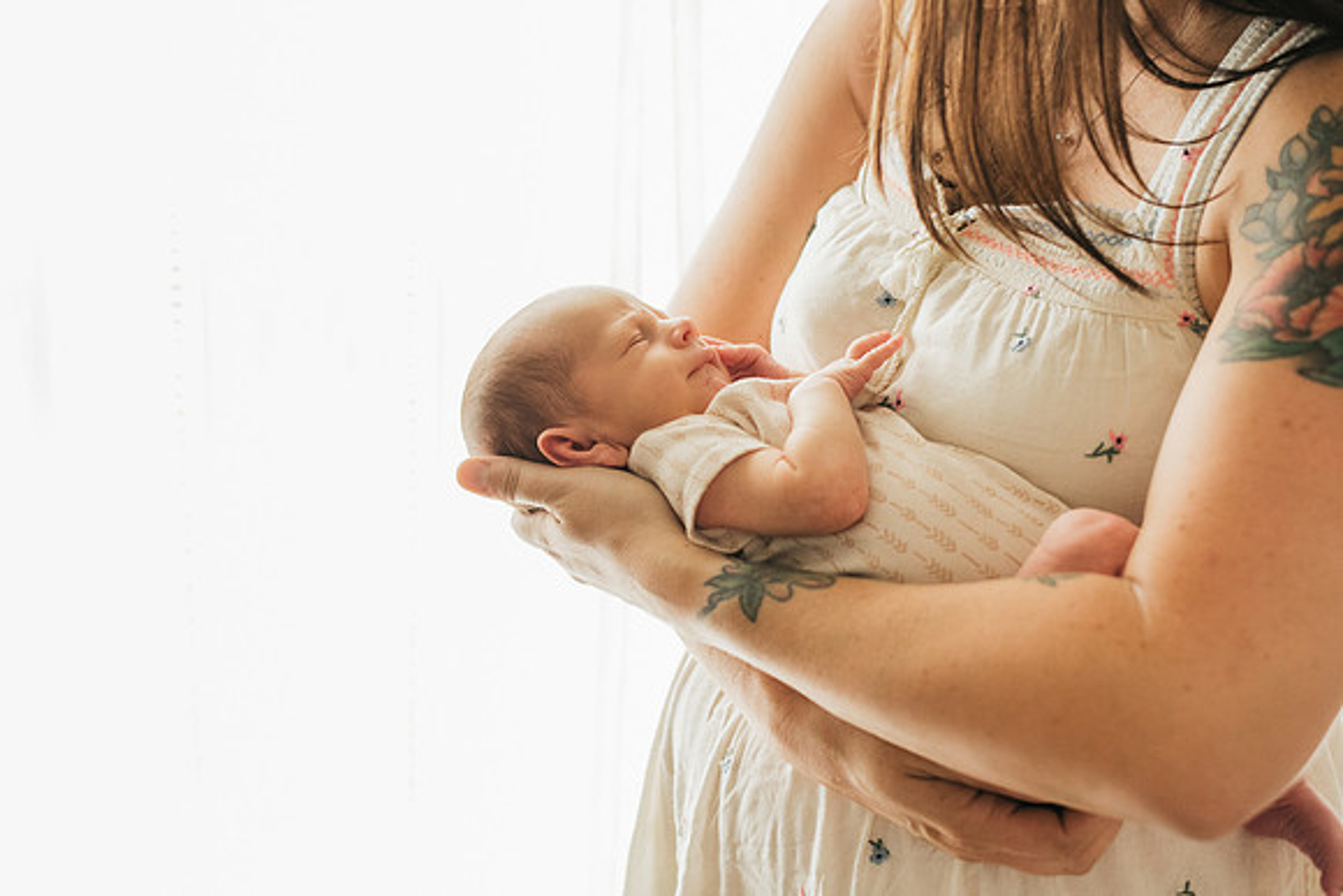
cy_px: 448
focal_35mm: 50
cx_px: 672
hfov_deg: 39.6
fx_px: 1866
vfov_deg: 27.0
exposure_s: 1/500
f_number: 2.8
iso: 1600
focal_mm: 50
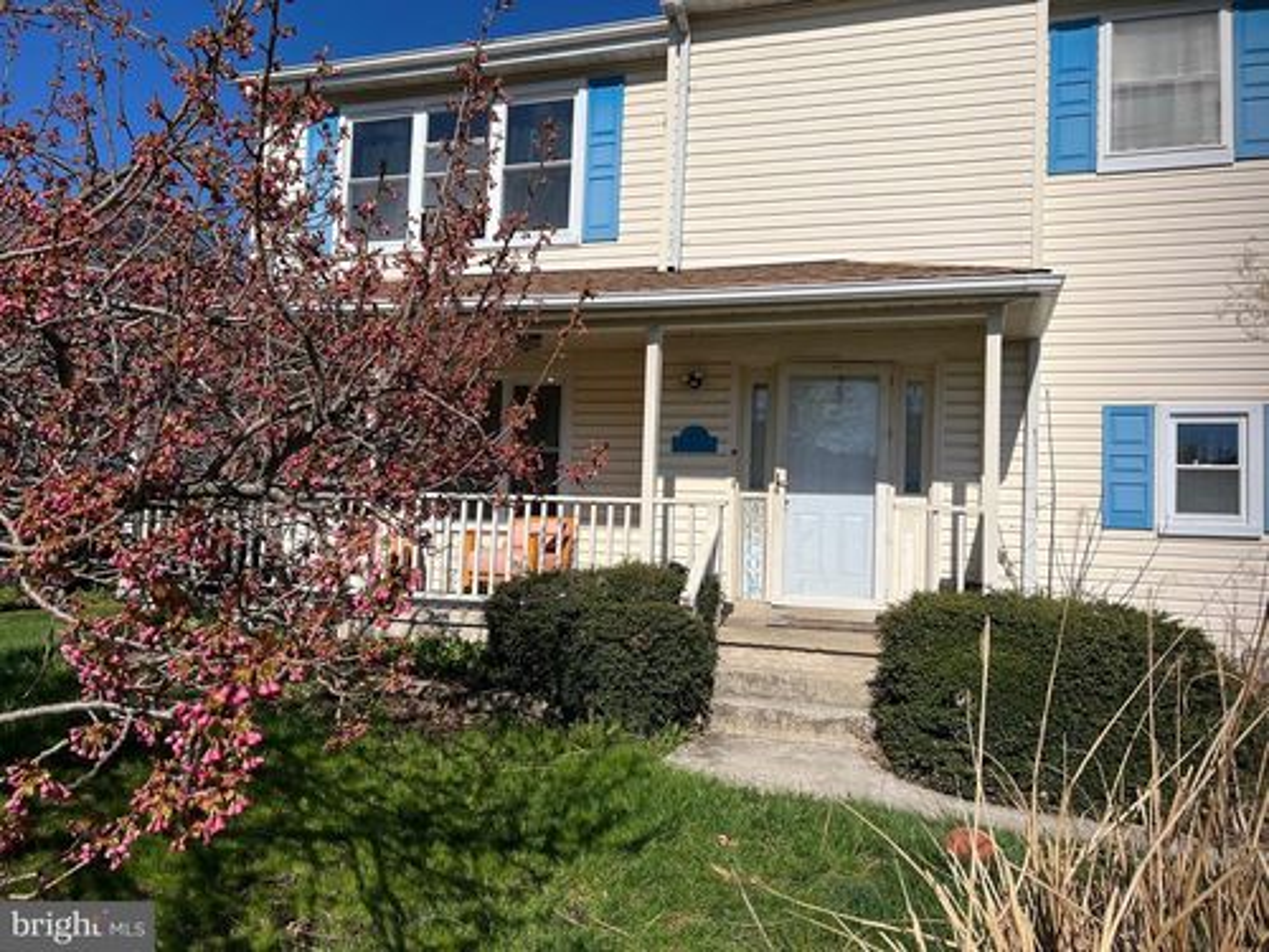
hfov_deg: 67.3
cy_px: 476
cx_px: 634
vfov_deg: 53.1
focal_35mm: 26
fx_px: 953
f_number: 1.5
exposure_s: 1/9434
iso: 50
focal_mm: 5.7
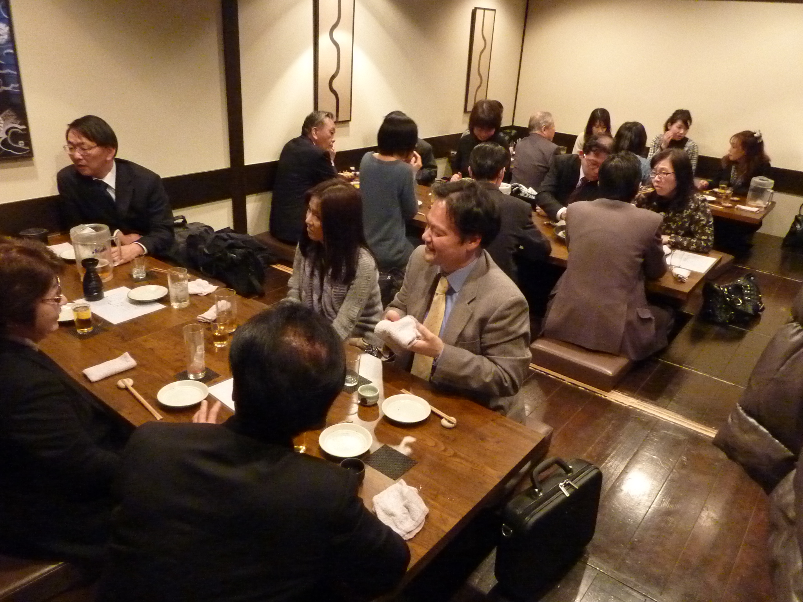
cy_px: 301
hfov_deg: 69.4
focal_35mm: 25
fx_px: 580
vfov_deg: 54.9
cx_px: 402
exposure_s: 1/15
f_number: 3.3
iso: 800
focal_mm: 4.1
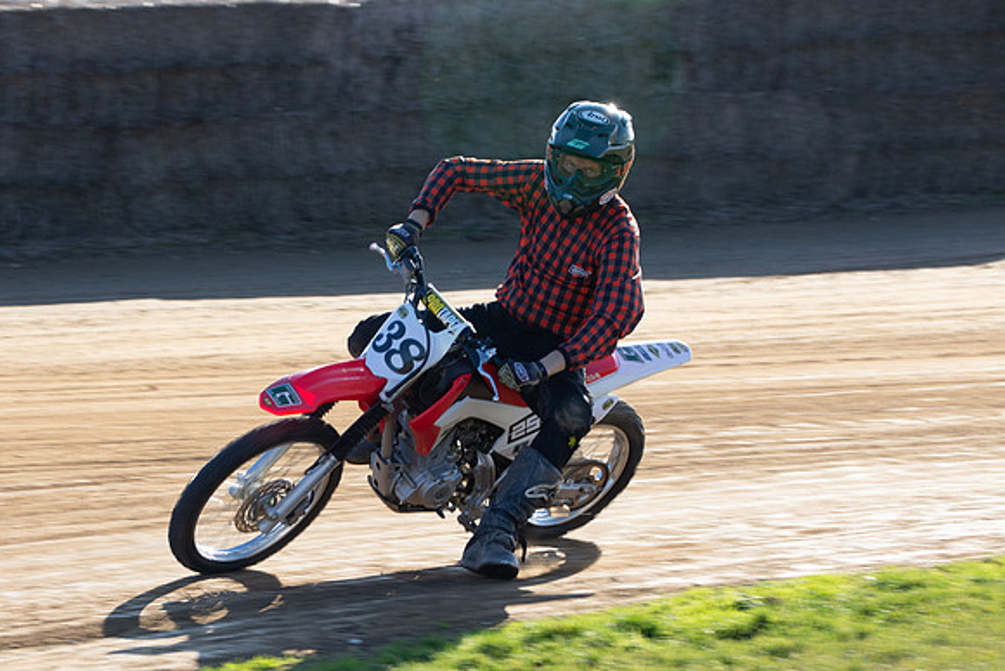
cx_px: 341
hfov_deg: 12.6
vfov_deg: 8.5
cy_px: 389
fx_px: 4536
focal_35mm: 162
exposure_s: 1/250
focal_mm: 82
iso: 200
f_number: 8
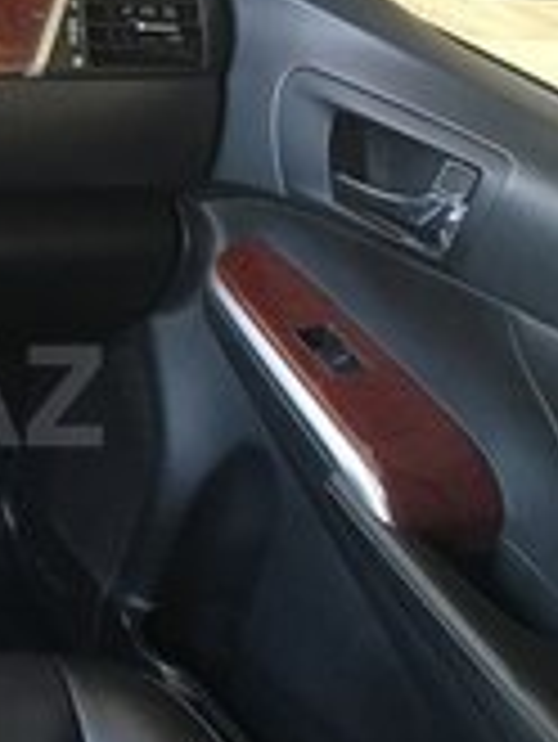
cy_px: 396
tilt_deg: -29.8
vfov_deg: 22.5
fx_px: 1867
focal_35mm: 87
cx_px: -243
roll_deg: -11.1
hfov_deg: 15.8
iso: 160
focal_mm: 4.15
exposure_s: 1/33
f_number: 2.2
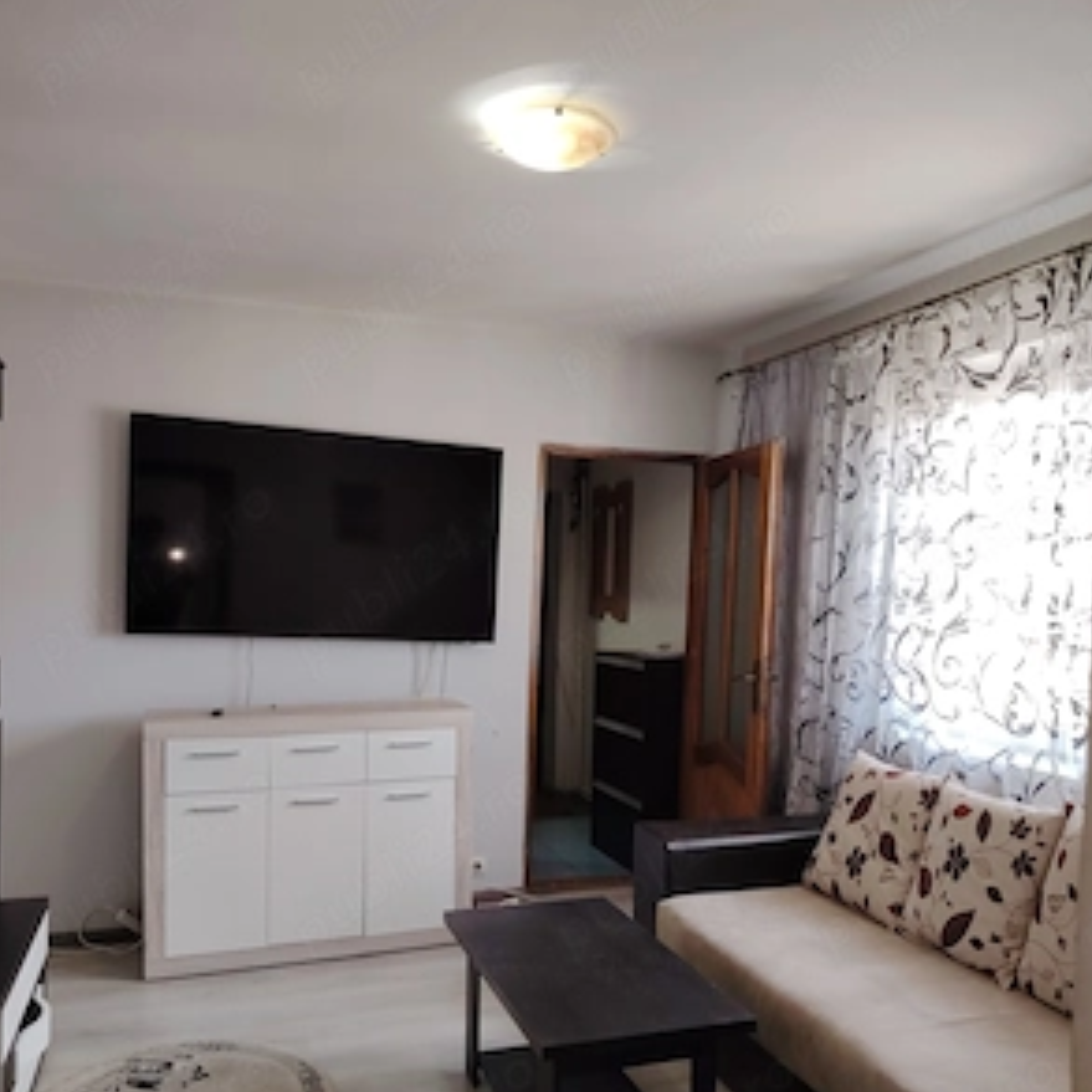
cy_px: 637
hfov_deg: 55.6
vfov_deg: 55.3
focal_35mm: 29
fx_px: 1035
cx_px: 544
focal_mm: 5.25
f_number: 1.75
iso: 363
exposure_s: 1/50
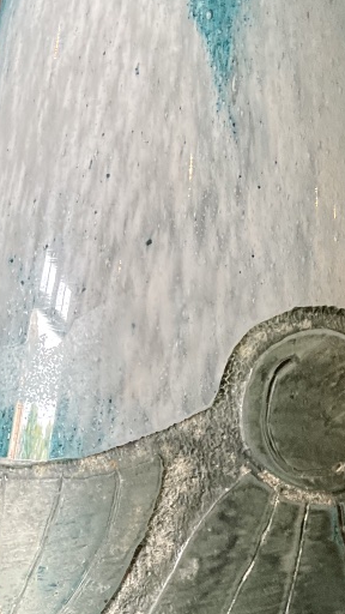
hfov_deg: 16.3
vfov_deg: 27.2
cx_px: 200
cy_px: 594
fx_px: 1203
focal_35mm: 74
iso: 200
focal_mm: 3
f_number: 1.8
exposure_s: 1/60
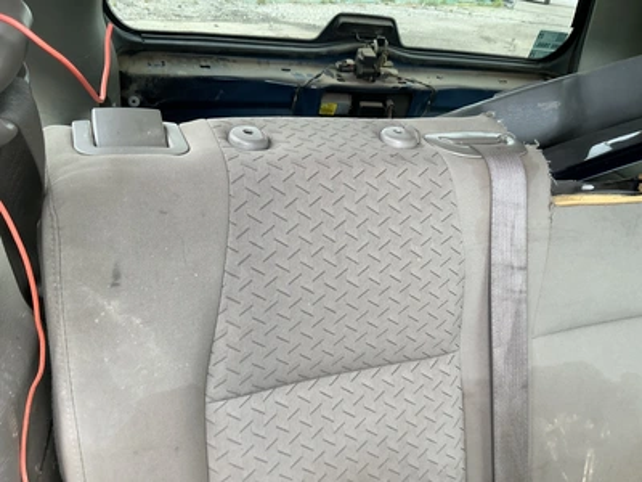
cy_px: 241
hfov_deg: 63.4
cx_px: 321
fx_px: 519
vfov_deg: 49.7
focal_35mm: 28
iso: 64
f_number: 1.8
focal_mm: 3
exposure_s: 1/109
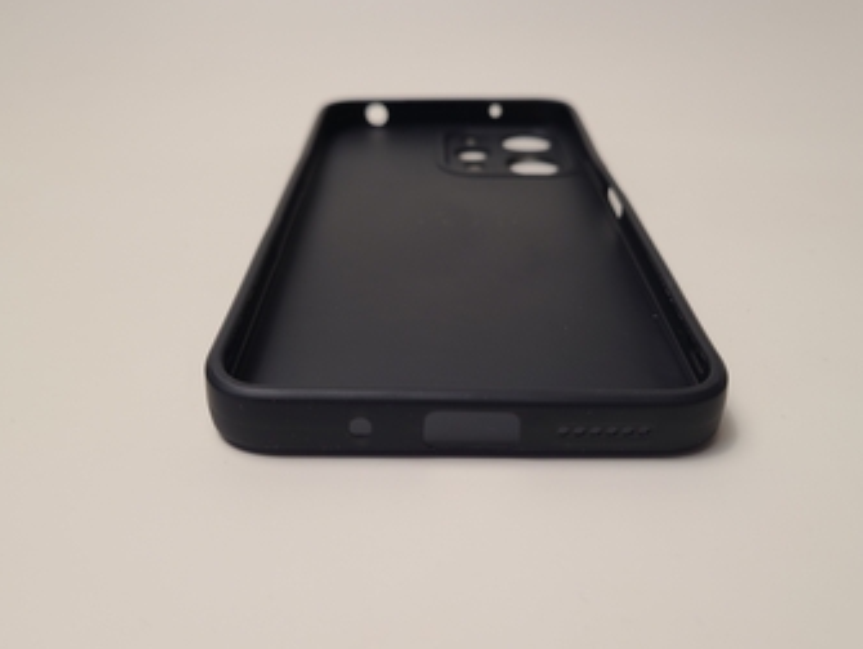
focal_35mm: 31
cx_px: 461
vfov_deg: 45.5
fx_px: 774
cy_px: 340
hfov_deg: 58.2
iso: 50
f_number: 1.8
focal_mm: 5.4
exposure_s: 1/50
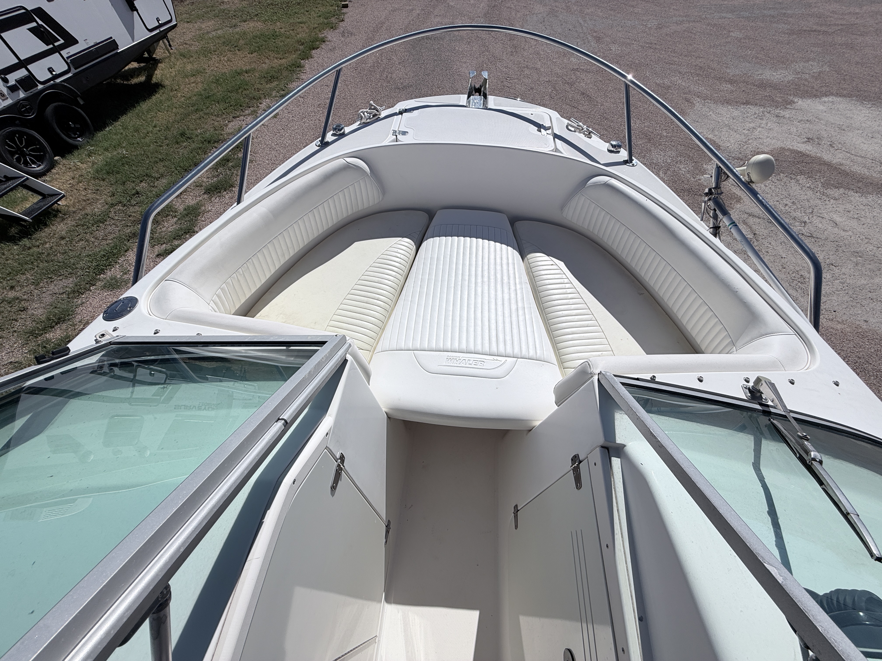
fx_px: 357
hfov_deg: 102.1
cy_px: 330
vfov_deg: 85.7
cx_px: 441
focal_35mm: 14
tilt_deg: -54.2
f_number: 2.2
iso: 20
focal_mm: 2.22
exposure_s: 1/2611
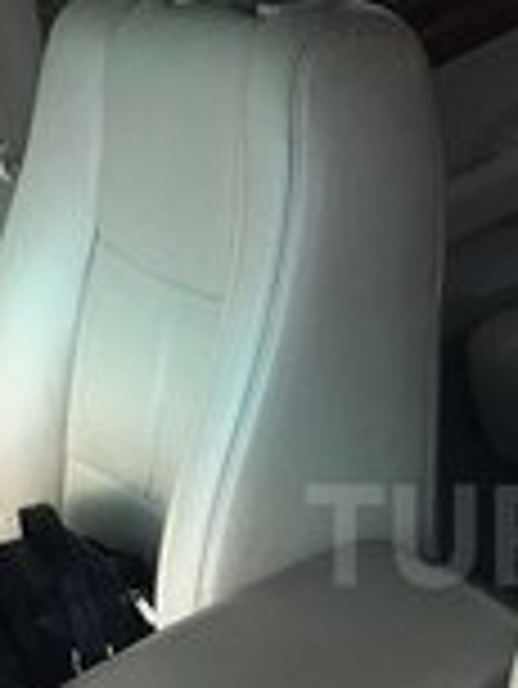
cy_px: 535
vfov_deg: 20.6
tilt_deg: -25.4
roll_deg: +13.4
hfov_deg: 15.1
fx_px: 1873
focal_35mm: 94
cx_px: 653
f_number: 2.2
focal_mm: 4.15
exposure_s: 1/351
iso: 25
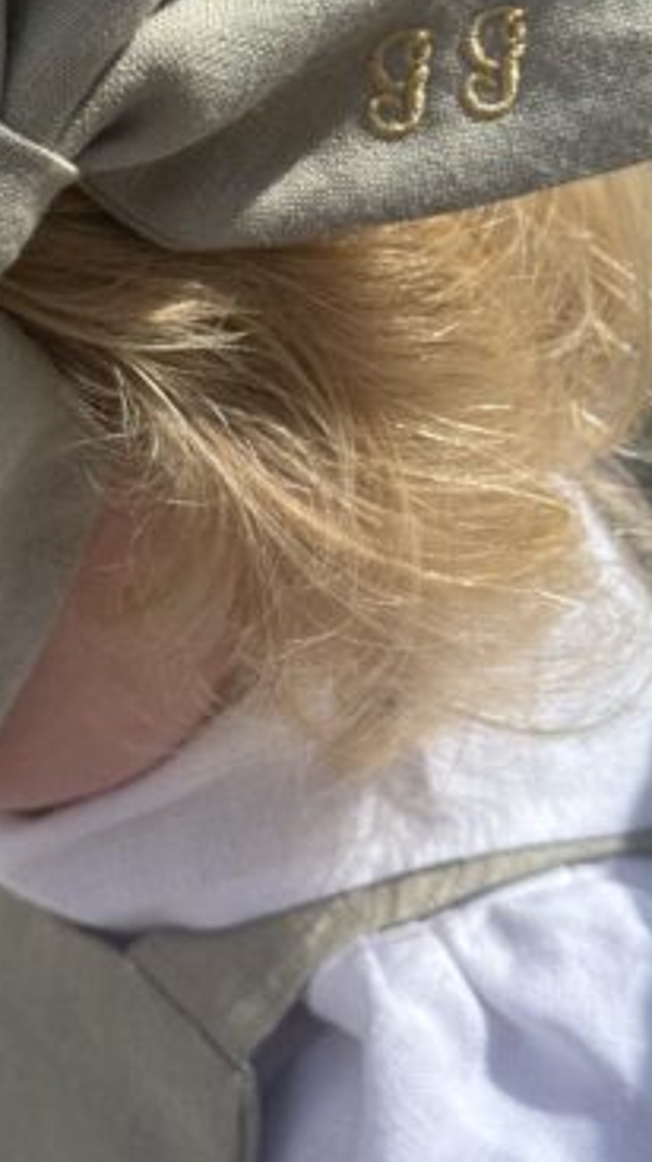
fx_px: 2370
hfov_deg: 15.5
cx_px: 112
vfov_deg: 27.3
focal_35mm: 77
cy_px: 355
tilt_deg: -24.9
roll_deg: +1.8
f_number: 1.78
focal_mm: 6.76
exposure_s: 1/4310
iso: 64
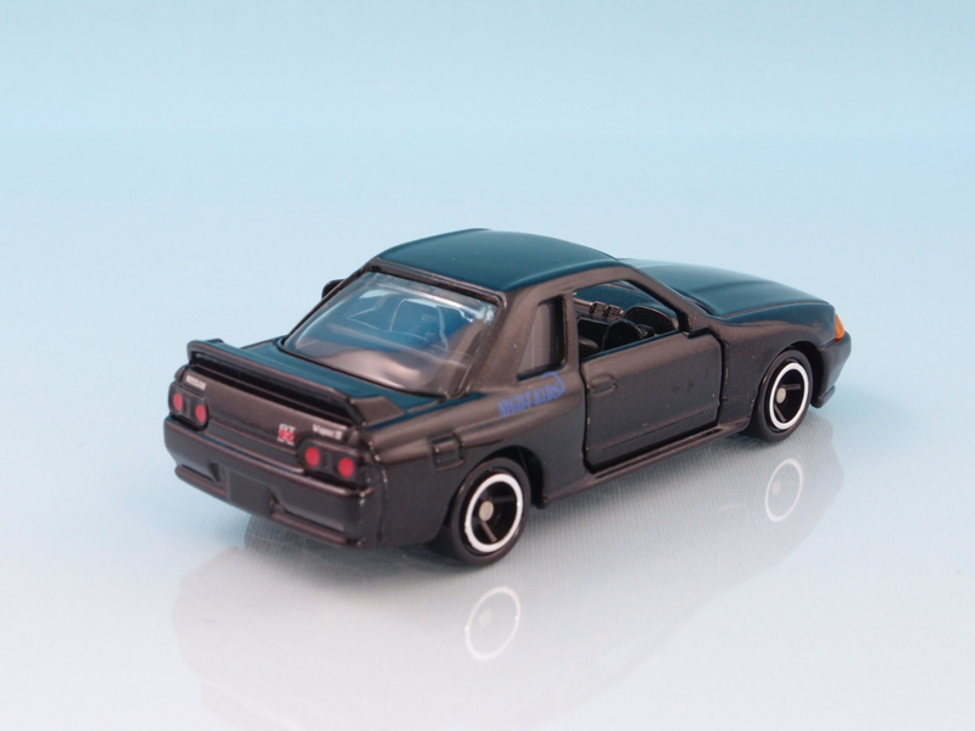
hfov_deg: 29.8
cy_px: 366
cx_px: 488
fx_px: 1831
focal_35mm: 65
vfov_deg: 22.6
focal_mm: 14.05
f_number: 8
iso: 100
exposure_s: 1/1.3
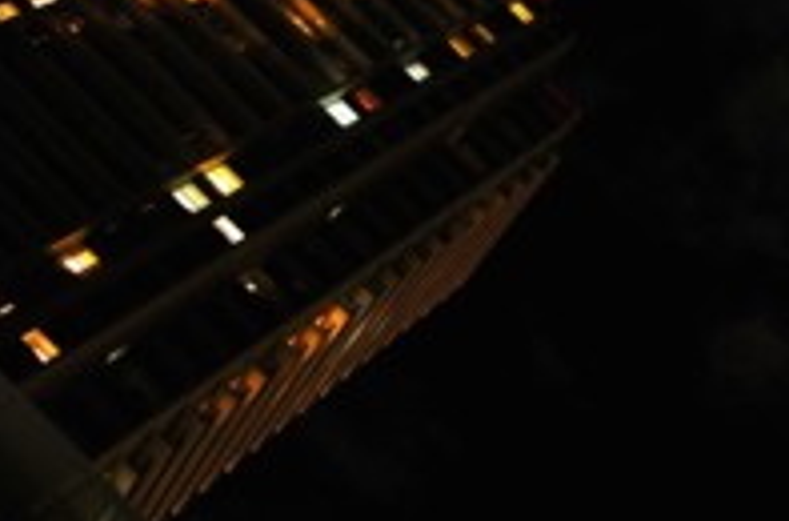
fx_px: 1399
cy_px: 299
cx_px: 693
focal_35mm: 64
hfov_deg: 30.3
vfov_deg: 21.1
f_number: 5.6
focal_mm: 21
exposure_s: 1/15
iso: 800
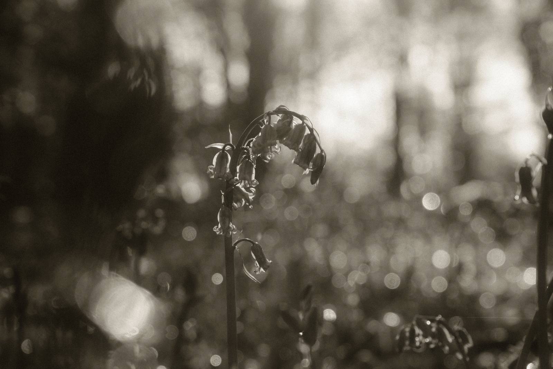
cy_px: 184
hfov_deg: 24.8
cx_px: 276
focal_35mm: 82
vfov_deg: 16.7
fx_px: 1260
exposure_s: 1/320
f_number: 5.6
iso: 640
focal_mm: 54.5
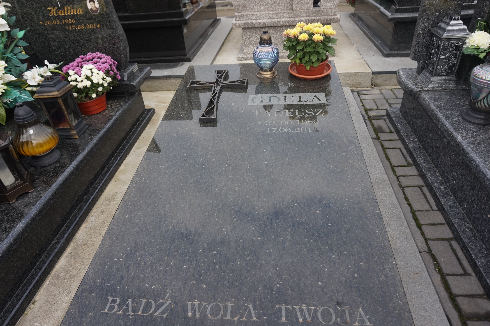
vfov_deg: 53.1
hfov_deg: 73.8
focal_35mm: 24
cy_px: 163
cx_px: 245
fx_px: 326
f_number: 4.5
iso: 100
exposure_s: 1/160
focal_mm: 16
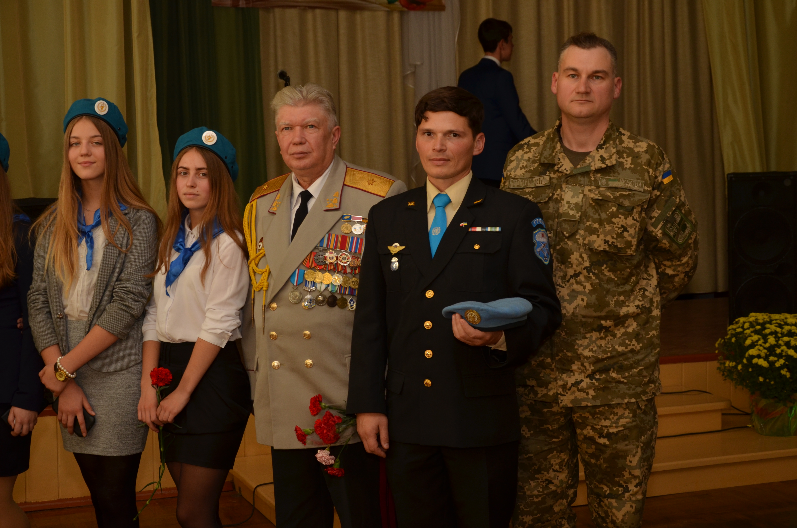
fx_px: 1591
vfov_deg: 18.8
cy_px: 264
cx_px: 398
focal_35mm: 72
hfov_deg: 28.1
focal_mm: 48
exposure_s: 1/200
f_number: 6.3
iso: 320
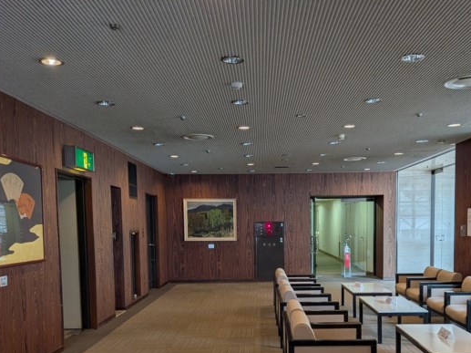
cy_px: 258
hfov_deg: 51.3
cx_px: 256
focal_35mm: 36
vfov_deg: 38.7
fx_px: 489
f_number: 1.7
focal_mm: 4.53
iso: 29
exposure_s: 1/178
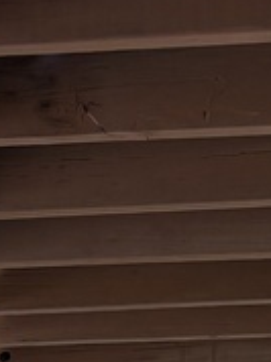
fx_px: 1653
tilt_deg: -3.6
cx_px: -82
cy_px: 809
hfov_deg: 9.2
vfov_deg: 11.0
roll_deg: -1.9
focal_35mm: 158
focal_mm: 5.96
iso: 64
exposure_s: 1/731
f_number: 1.6
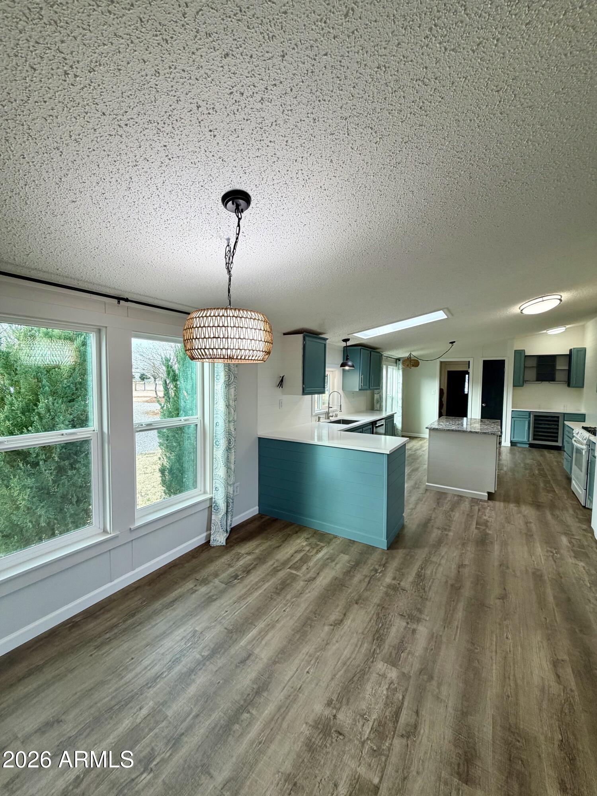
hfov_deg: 85.7
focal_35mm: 14
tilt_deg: -2.5
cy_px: 398
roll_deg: -1.0
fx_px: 322
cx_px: 298
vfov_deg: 102.1
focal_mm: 2.22
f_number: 2.2
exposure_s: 1/120
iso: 80
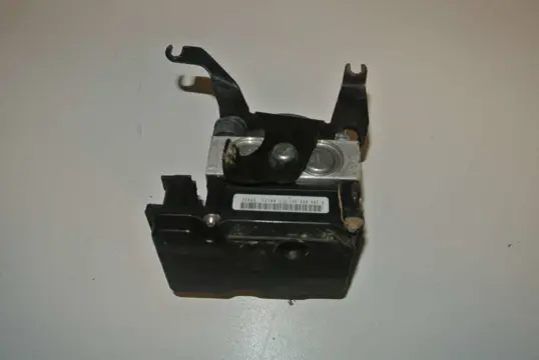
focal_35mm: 32
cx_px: 270
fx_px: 480
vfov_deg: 41.2
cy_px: 180
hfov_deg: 58.7
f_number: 3.8
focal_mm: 12.2
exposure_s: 1/60
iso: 200
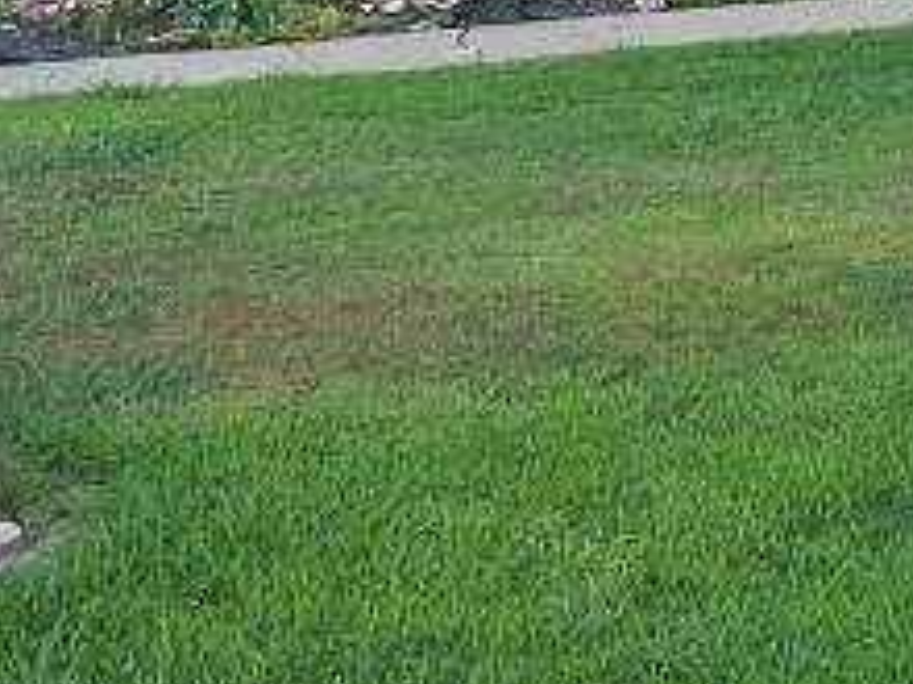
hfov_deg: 14.7
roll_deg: +0.6
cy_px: -381
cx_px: 1511
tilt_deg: -0.5
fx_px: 3191
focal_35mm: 121
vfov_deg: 11.7
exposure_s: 1/448
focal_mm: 5.7
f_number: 1.5
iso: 50
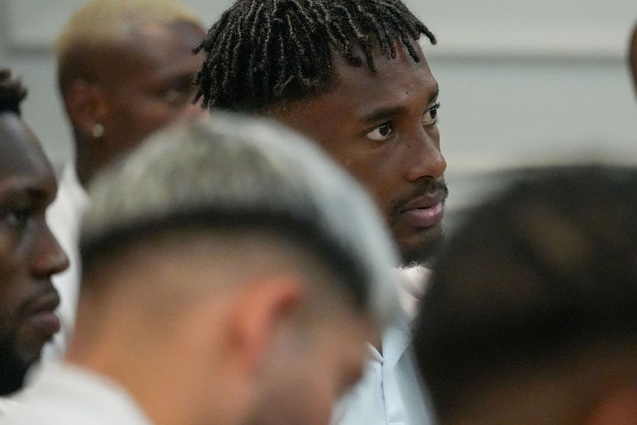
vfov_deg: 5.1
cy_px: 265
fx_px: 4739
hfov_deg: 7.7
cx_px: 457
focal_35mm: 268
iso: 12800
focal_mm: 153.5
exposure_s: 1/1000
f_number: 2.8
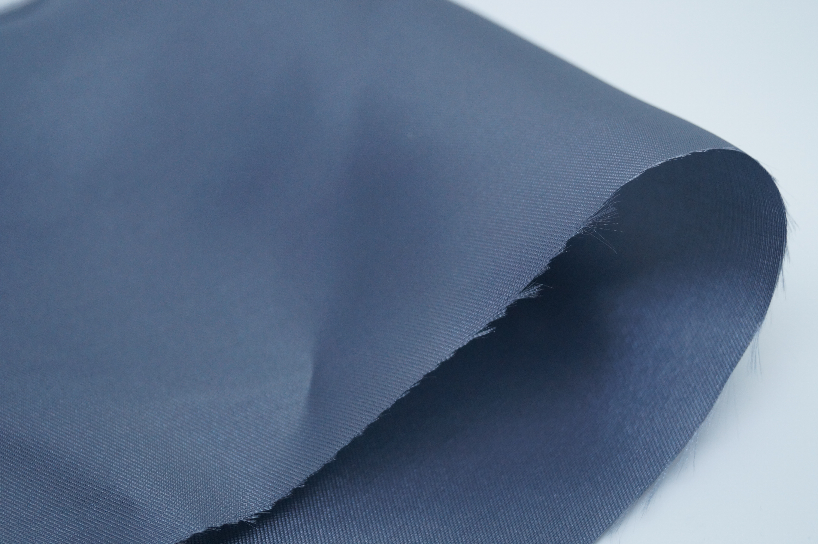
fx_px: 1874
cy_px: 272
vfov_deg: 16.5
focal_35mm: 82
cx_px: 409
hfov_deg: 24.6
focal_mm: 55
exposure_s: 1/125
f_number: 5.6
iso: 800
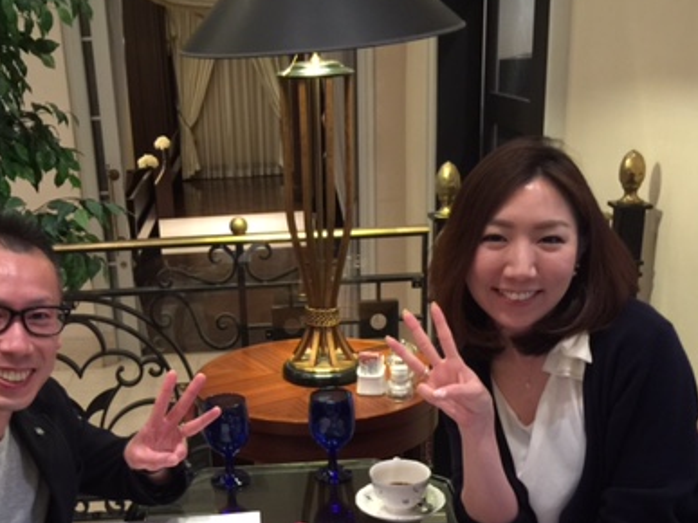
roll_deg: +2.1
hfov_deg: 39.4
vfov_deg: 29.7
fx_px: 968
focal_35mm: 48
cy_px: 406
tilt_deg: -21.3
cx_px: 269
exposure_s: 1/4
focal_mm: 4.15
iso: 80
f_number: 2.2
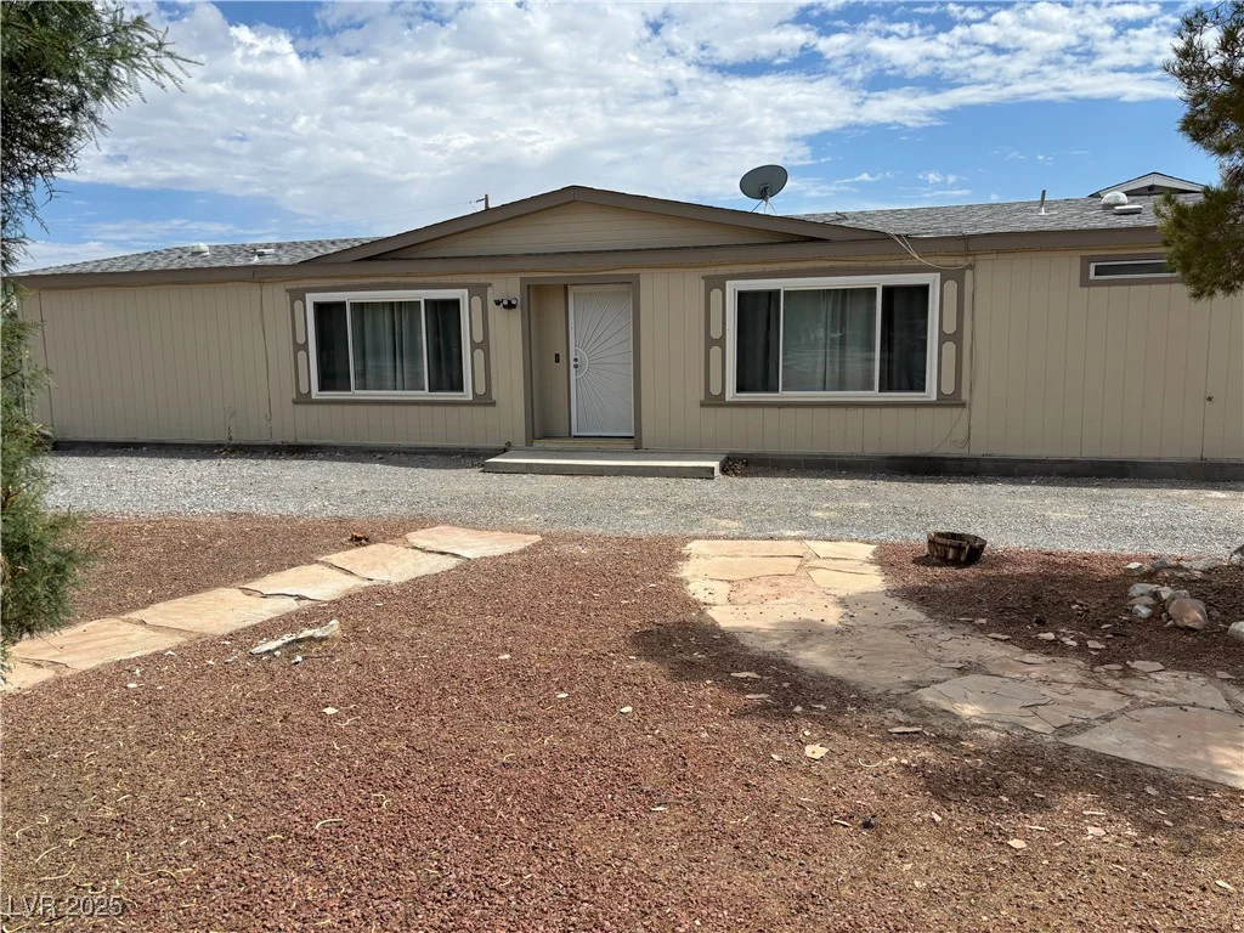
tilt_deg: -7.7
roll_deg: +0.7
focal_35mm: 26
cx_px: 622
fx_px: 934
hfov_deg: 67.3
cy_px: 466
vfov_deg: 53.1
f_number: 1.6
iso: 50
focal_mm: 5.96
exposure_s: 1/5076
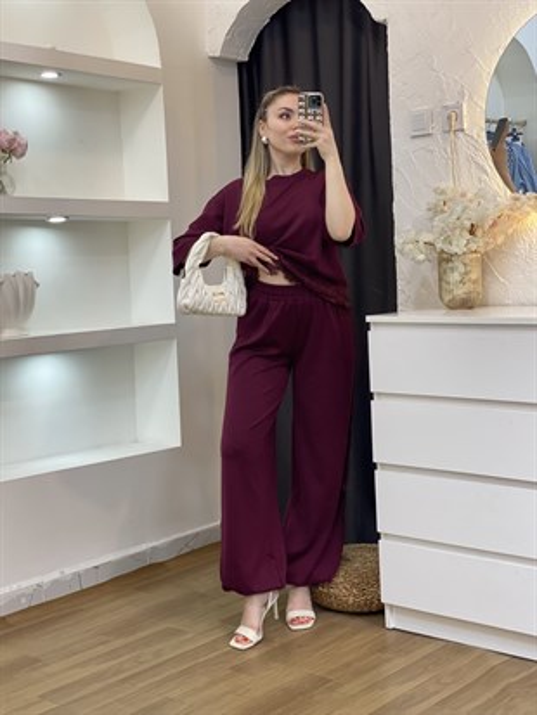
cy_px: 358
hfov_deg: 28.0
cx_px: 268
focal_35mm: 52
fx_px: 1075
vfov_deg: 36.8
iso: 100
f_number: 2
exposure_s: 1/100
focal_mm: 6
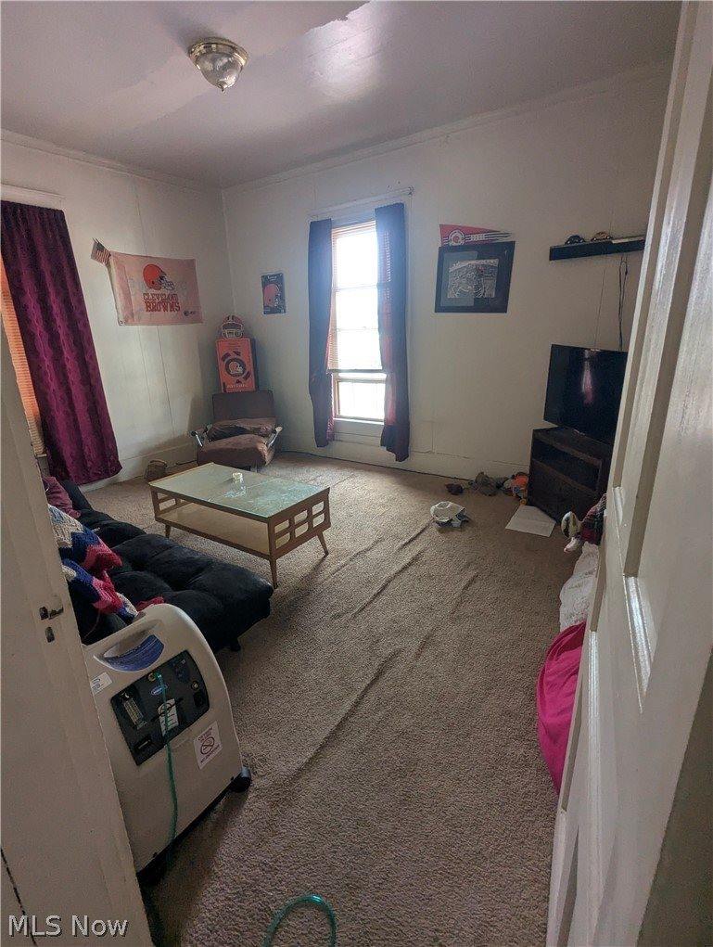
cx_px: 356
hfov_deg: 78.3
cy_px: 474
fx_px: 438
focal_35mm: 16
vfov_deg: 94.4
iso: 243
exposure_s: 1/104
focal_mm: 2.35
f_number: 2.2
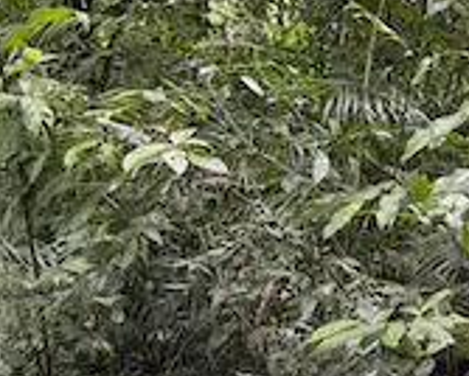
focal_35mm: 91
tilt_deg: -0.8
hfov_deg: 18.1
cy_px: 306
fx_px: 1265
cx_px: 750
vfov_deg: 16.8
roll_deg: -1.6
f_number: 1.6
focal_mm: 5.96
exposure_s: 1/99
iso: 125
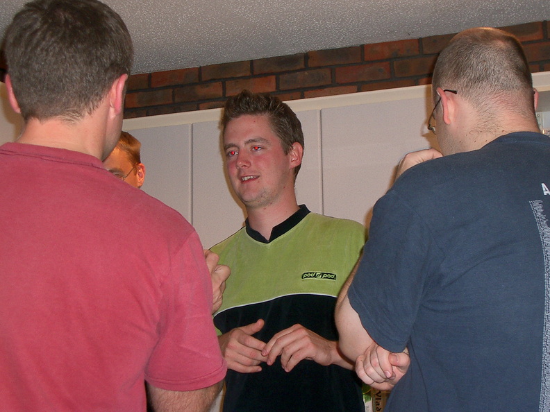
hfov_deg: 31.2
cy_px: 206
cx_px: 275
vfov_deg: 23.7
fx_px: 985
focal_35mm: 62
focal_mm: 10.2
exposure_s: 1/40
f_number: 3.5
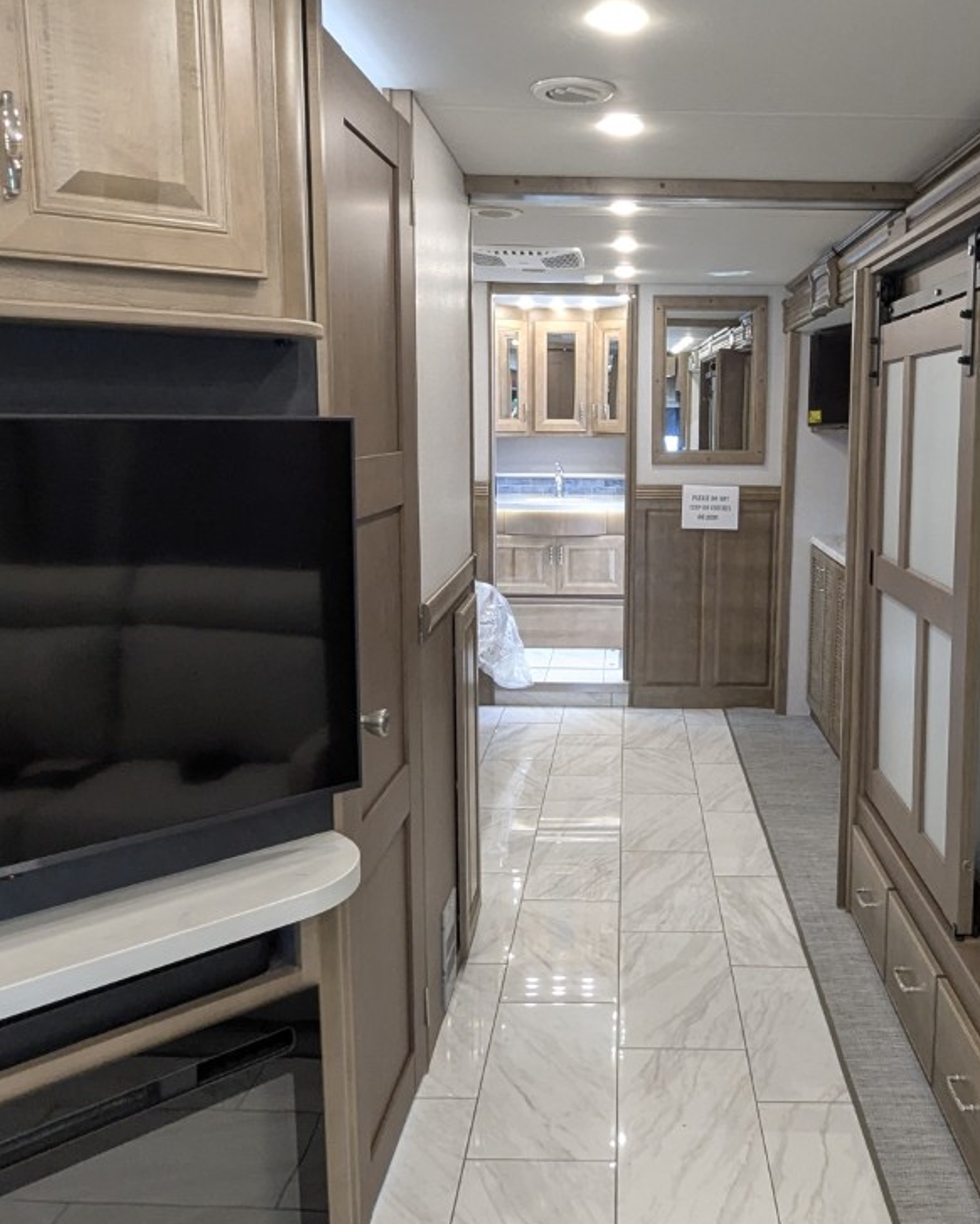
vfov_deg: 58.7
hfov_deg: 48.0
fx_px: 1087
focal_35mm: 30
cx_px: 622
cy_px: 581
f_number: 2.2
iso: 289
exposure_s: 1/63.1
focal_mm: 2.35
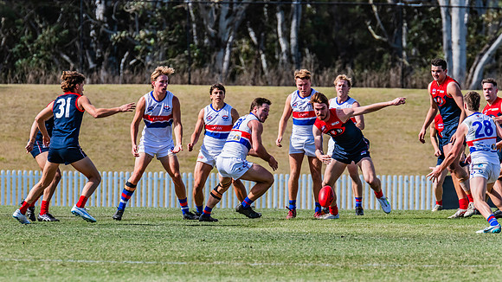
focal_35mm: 472
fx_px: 6278
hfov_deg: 4.6
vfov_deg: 2.6
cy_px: 153
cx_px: 233
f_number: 8
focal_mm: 420
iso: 800
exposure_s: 1/2000
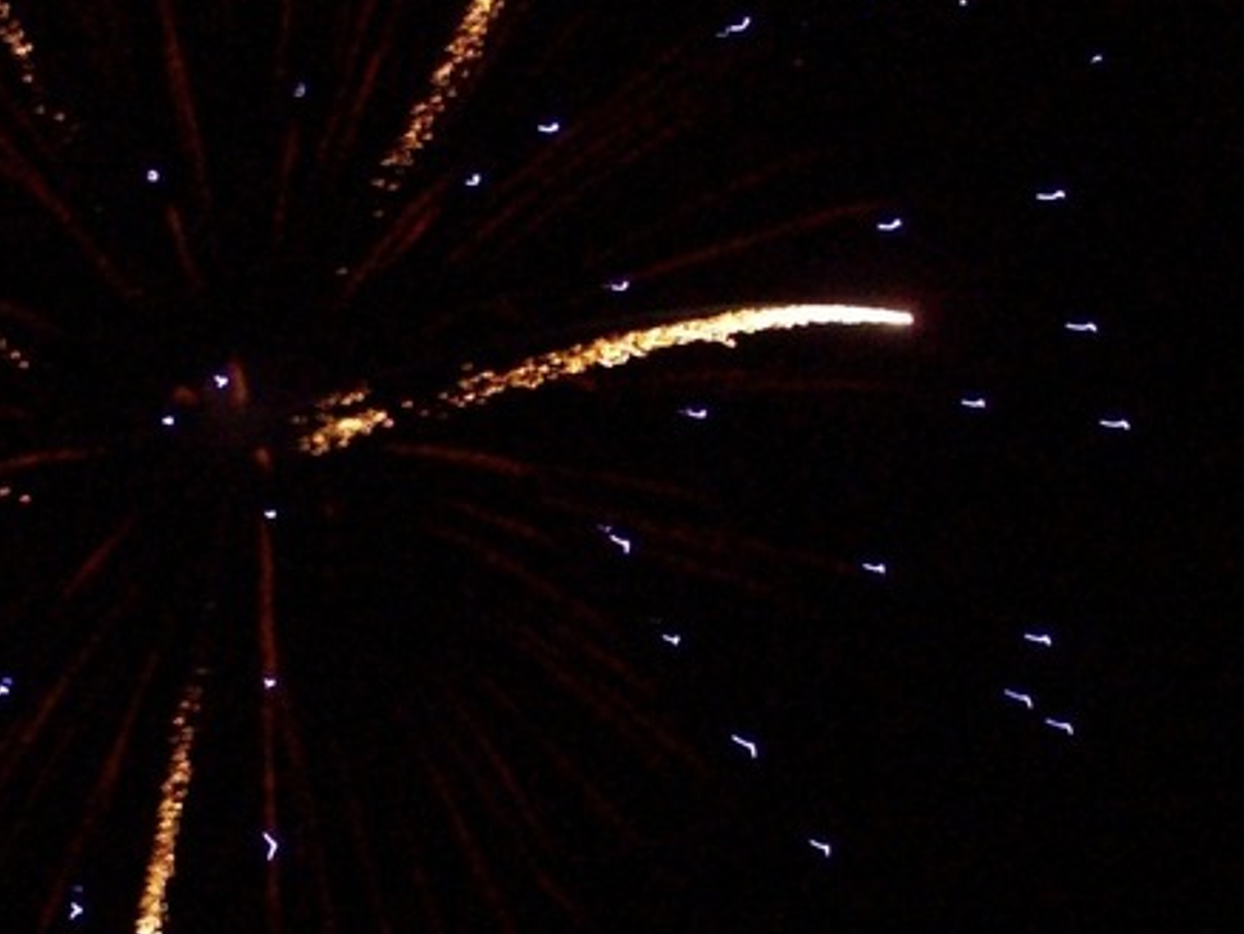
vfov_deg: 16.9
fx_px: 3127
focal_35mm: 87
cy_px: 622
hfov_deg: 22.3
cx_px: 316
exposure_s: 1/8
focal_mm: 6.2
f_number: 2.8
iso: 200
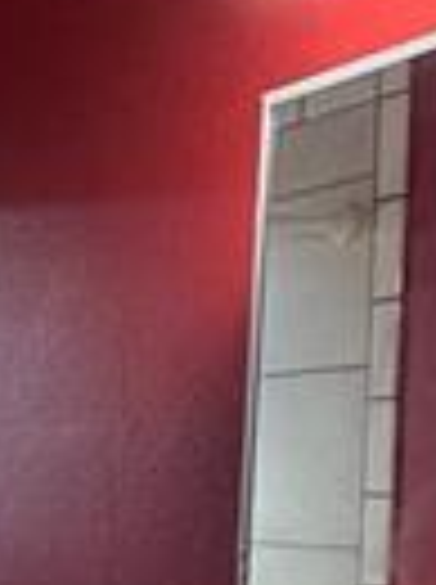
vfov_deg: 21.7
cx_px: -418
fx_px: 1398
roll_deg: +1.5
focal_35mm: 83
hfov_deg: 14.8
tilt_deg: -9.9
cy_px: 724
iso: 125
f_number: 2.2
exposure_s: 1/120
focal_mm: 2.22
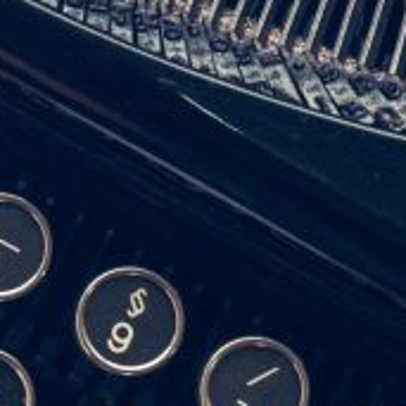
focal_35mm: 286
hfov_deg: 5.9
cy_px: 250
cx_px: -491
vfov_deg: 6.1
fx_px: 3795
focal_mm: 30
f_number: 7.1
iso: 200
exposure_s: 1/60
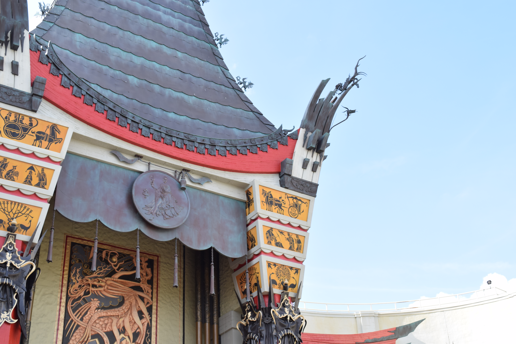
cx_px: 258
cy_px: 172
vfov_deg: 26.5
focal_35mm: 51
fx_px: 731
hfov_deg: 38.9
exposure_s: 1/250
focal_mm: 34
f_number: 8
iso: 250
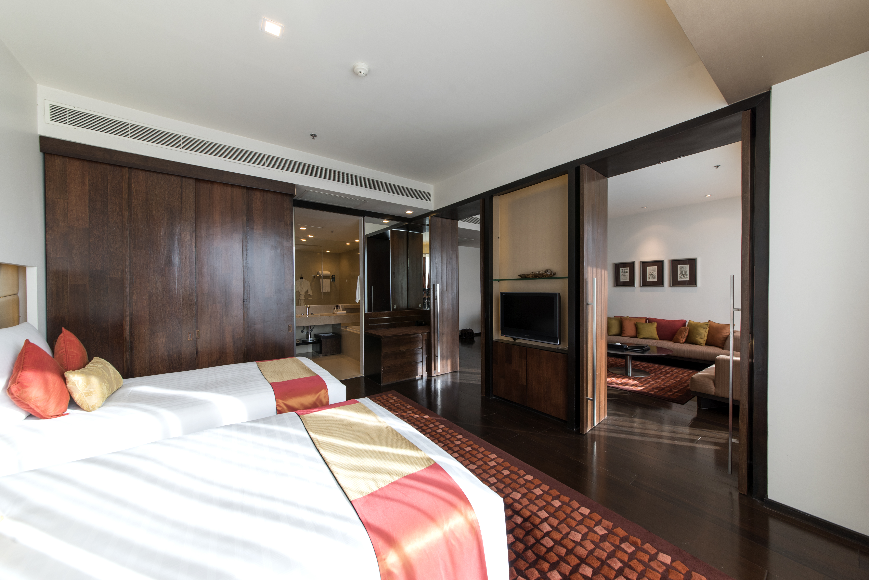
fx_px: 290
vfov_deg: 90.1
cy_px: 290
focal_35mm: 12
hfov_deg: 112.6
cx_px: 434
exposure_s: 1/8
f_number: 8
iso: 100
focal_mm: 12
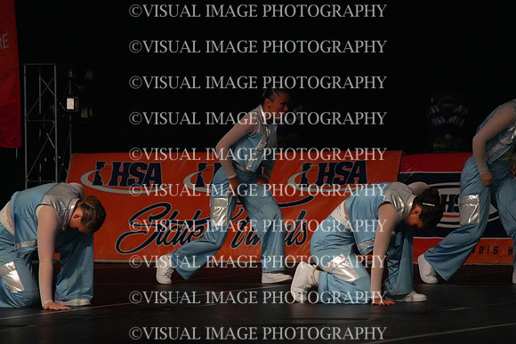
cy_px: 172
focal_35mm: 310
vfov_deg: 4.4
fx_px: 4444
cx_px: 258
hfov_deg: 6.6
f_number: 5.6
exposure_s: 1/1000
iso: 12800
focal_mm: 310
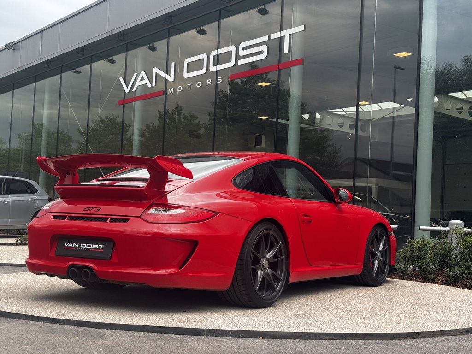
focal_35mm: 52
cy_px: 177
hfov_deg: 36.8
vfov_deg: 28.0
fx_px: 709
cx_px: 236
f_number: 1.6
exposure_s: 1/132
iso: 40
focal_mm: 5.96
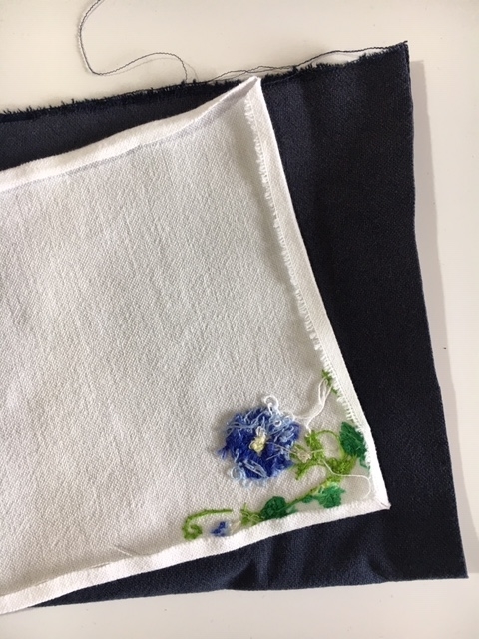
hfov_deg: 48.2
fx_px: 535
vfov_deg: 61.7
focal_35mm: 29
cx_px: 240
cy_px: 320
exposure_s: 1/30
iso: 32
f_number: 2.2
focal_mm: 4.15
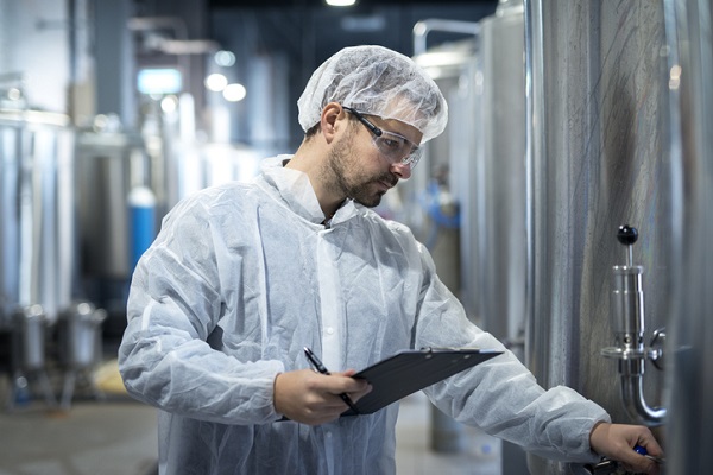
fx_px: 990
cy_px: 238
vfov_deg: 27.0
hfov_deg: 39.6
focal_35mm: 50
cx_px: 356
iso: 500
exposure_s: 1/200
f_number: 1.8
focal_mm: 50
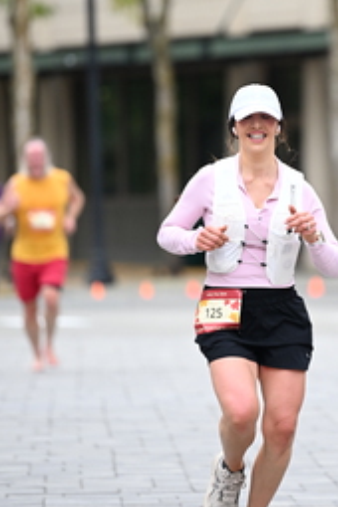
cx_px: 317
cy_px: 165
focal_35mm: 410
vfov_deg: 5.0
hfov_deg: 3.4
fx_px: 5774
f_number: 2.8
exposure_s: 1/2000
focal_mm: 190
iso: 640
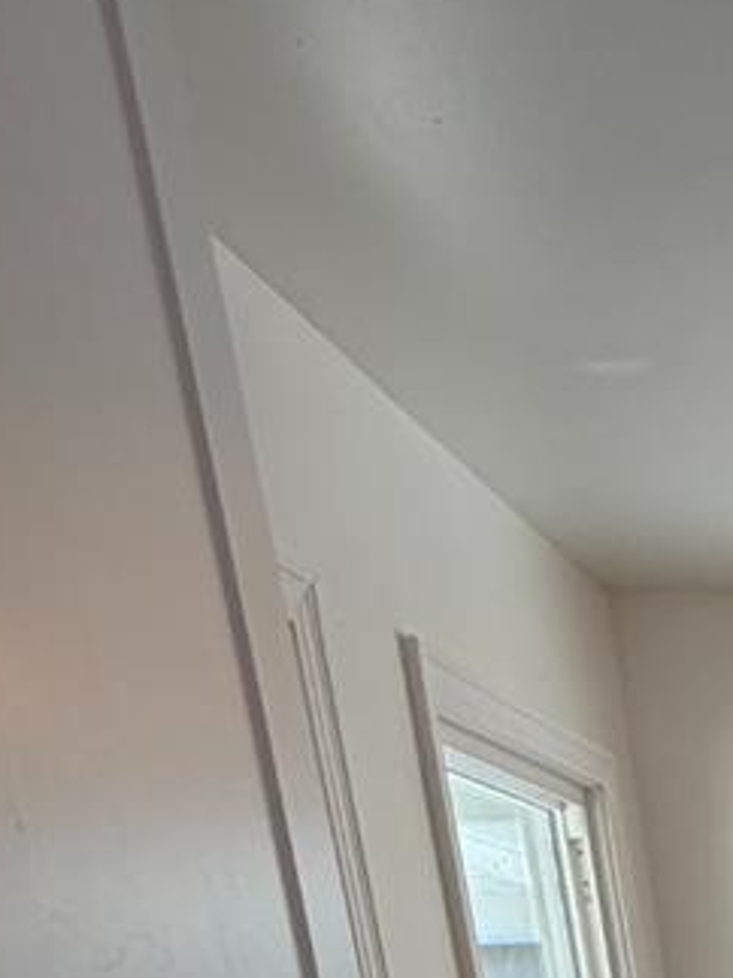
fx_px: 1836
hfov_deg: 16.1
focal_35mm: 65
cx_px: 1564
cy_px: 1425
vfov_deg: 24.1
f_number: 2.2
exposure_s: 1/120
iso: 100
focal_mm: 2.22
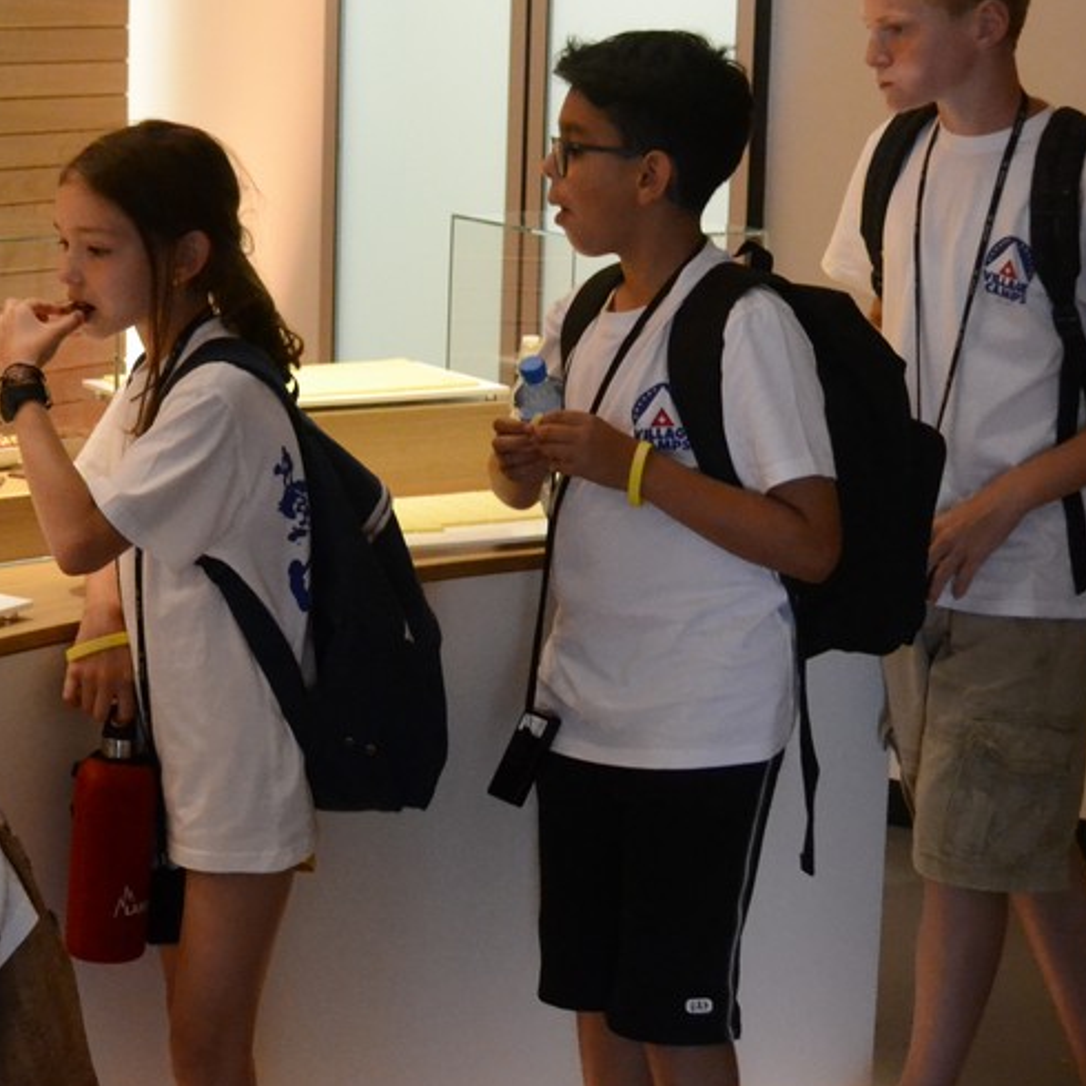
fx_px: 2840
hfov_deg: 21.6
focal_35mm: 80
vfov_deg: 21.6
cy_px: 416
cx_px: 370
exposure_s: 1/100
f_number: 4.5
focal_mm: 30
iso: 3200
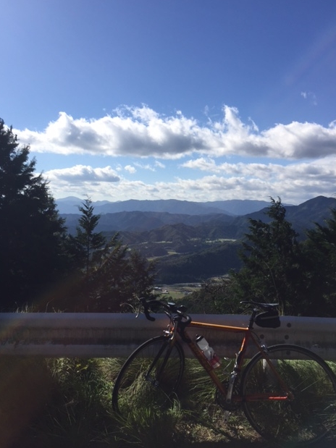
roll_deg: -1.9
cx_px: 170
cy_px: 217
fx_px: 388
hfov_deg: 46.8
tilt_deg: +0.7
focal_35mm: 30
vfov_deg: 60.0
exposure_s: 1/3968
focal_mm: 4.15
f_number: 2.2
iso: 32
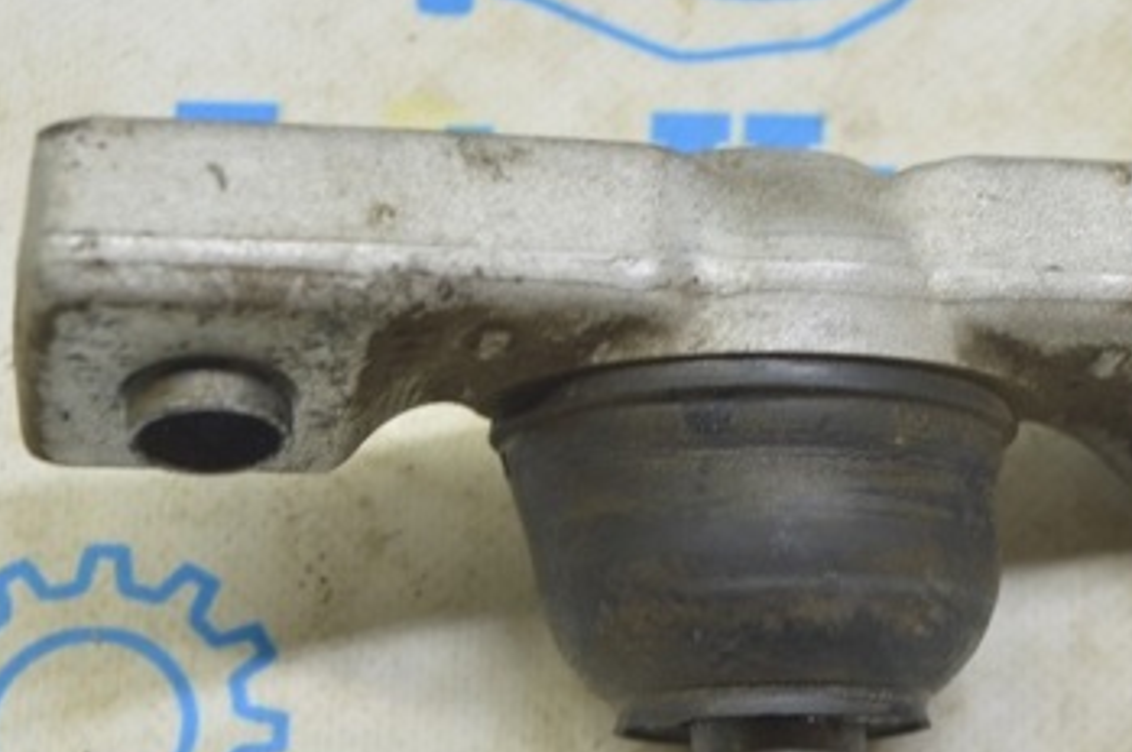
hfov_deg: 18.6
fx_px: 3456
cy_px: 511
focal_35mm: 110
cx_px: 714
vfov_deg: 12.4
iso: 400
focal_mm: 40
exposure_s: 1/20
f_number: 5.6
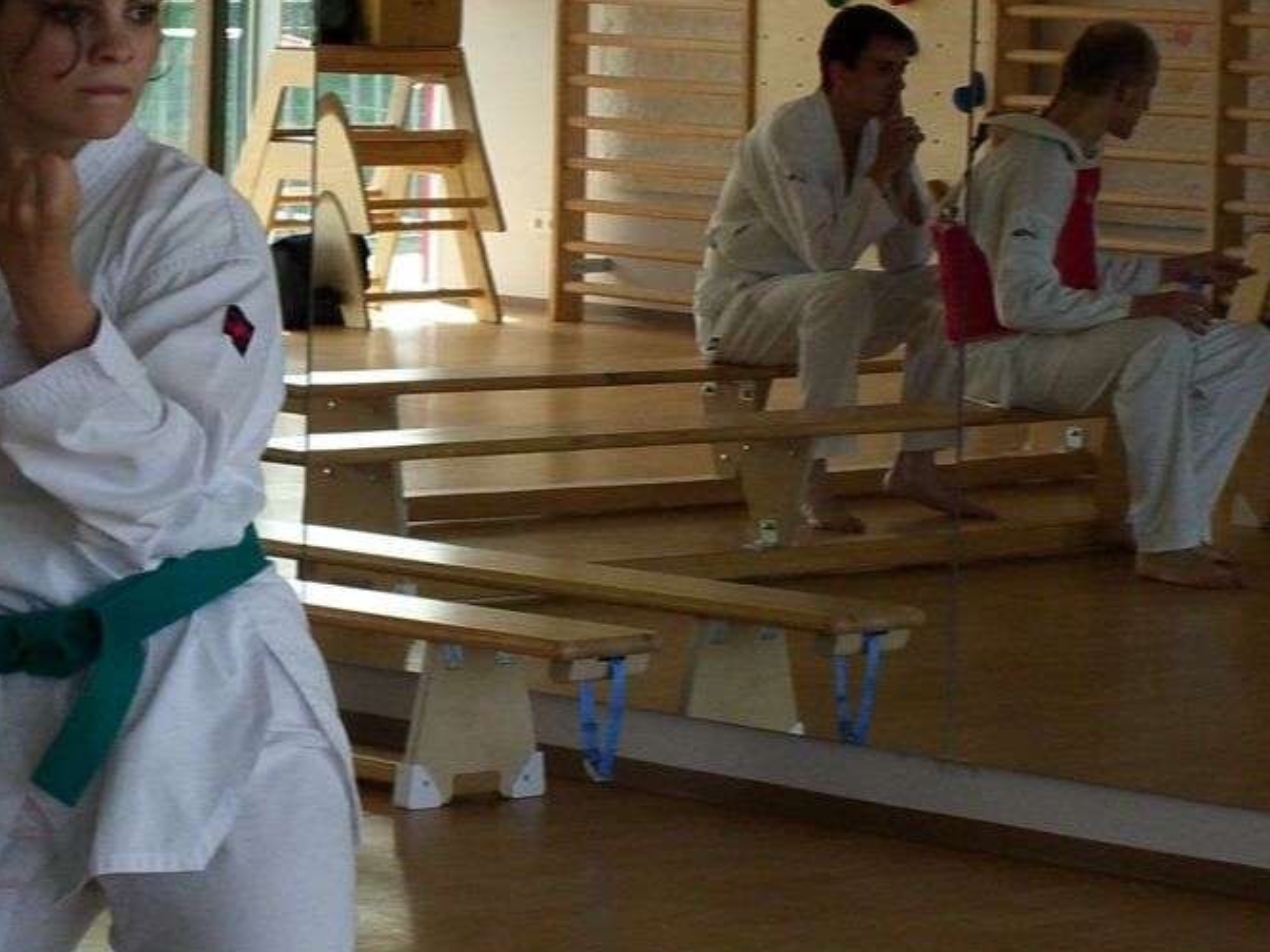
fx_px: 6419
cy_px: 425
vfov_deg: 8.5
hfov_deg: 11.3
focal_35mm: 175
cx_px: 297
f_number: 5.1
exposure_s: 1/500
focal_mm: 23.7
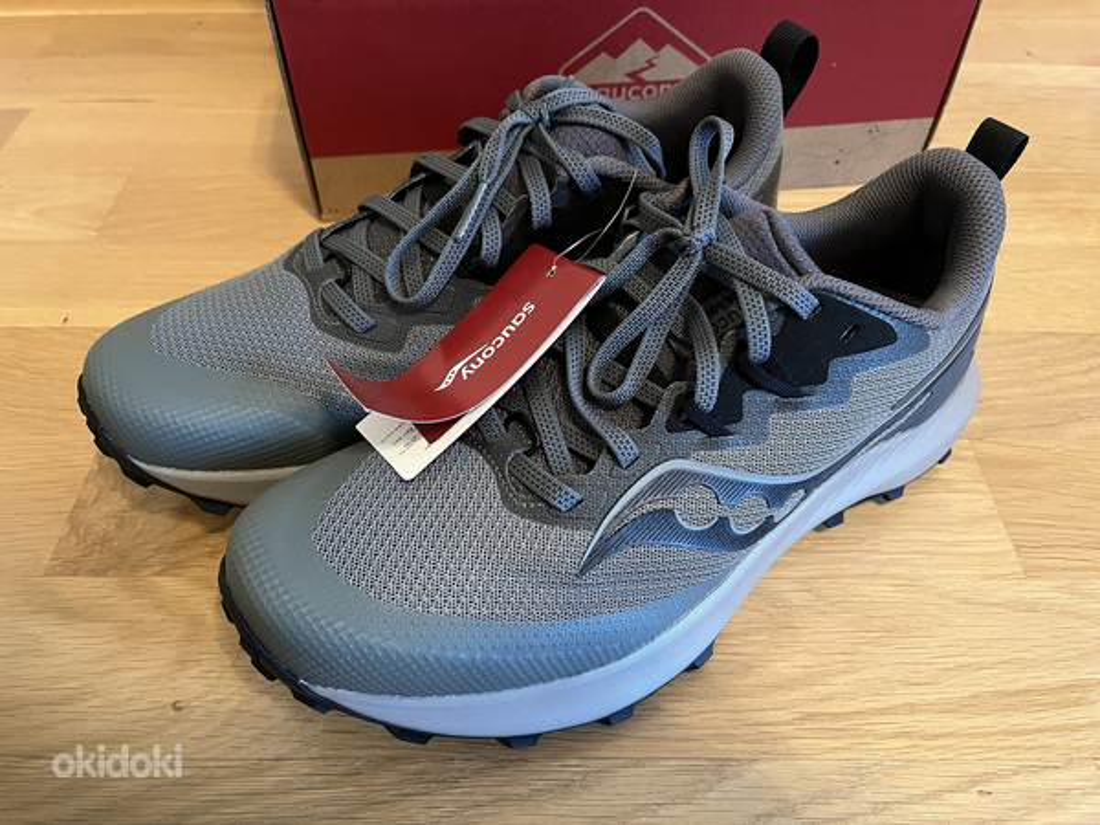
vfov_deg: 53.1
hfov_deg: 67.3
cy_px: 412
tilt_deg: -49.4
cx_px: 550
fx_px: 826
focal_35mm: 26
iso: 400
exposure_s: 1/33
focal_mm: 5.1
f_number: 1.6
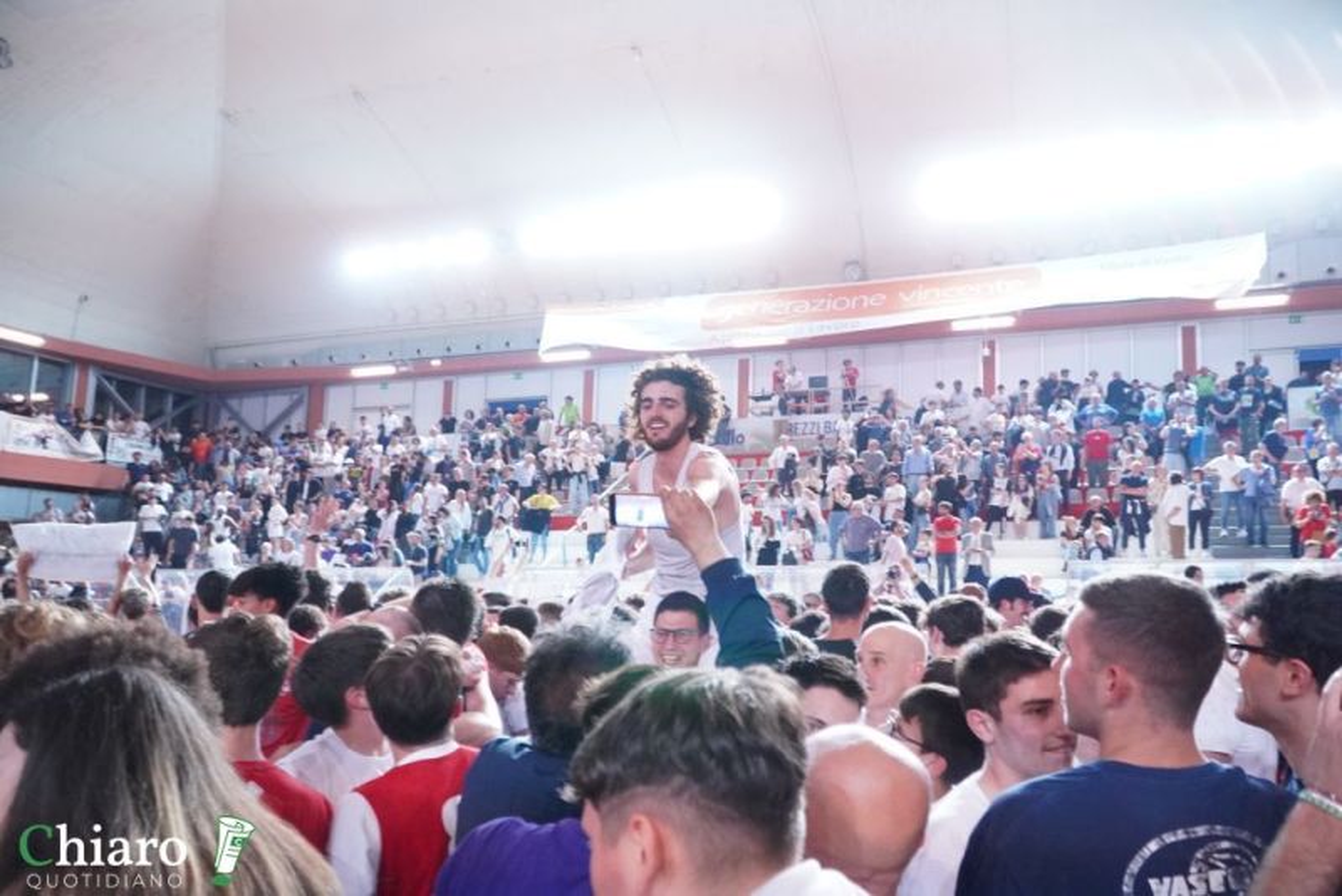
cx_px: 671
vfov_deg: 48.0
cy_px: 448
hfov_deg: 67.4
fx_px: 1007
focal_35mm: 27
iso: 5000
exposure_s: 1/320
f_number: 4
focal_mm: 18
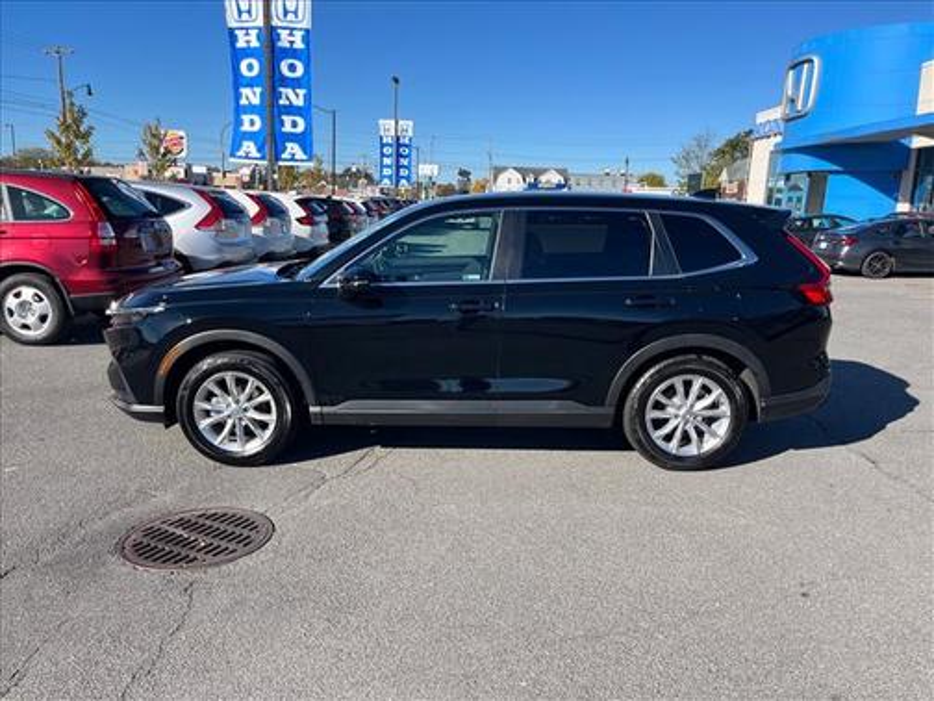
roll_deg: -3.2
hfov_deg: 67.3
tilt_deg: -11.7
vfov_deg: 53.1
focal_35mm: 26
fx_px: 702
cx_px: 467
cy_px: 350
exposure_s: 1/2410
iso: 50
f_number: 1.6
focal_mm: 5.1
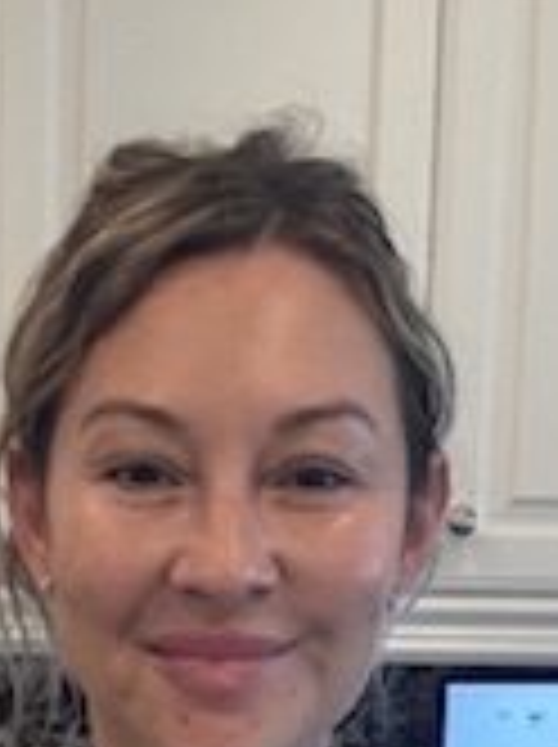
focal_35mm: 87
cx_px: 135
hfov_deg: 16.8
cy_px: 1026
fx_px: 1875
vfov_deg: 20.2
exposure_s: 1/60
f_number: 1.9
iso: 160
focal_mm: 2.69
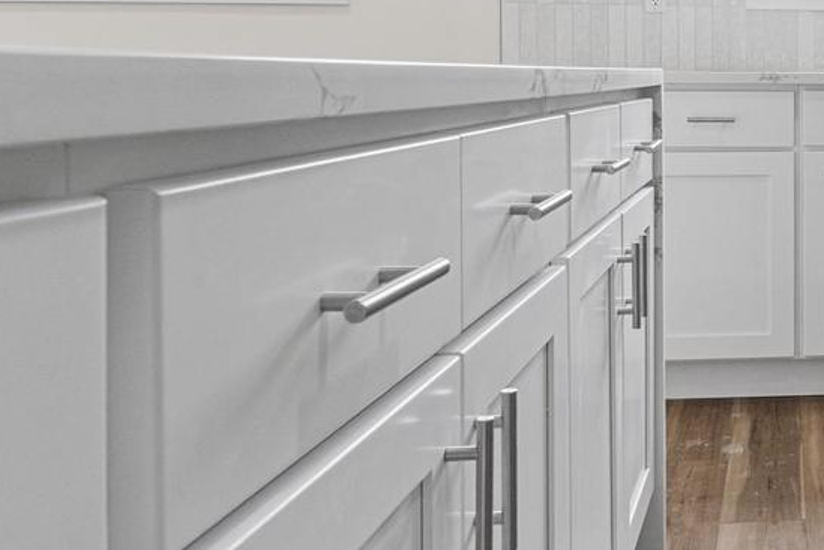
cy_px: 9
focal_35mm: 42
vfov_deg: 29.9
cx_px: 902
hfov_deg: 38.5
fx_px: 961
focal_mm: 16
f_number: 10
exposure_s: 1/60
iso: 2500
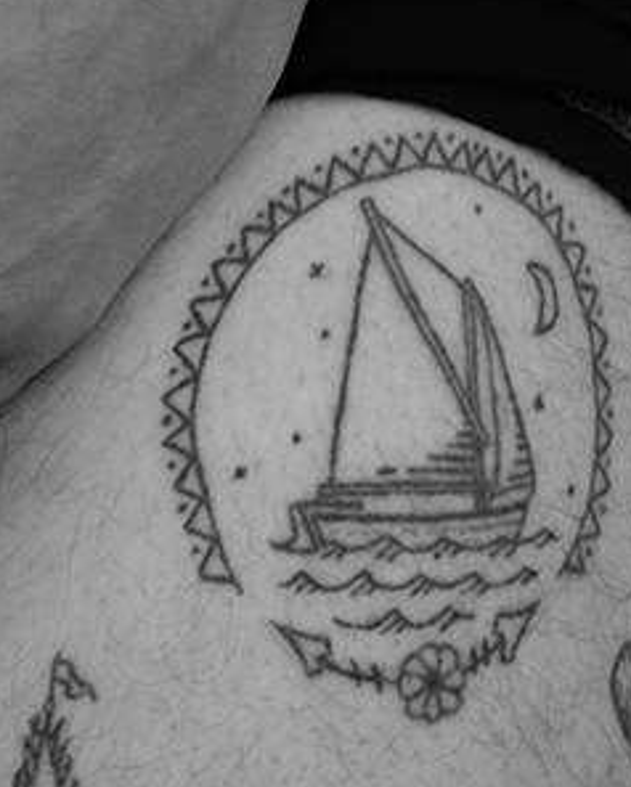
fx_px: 4687
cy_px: 535
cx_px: -286
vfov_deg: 9.6
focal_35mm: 201
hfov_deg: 7.6
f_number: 2.8
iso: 800
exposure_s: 1/125
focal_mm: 35
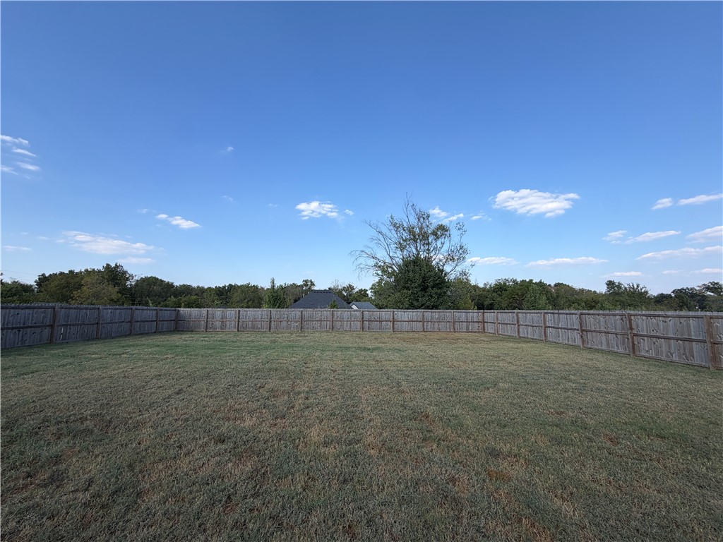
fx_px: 292
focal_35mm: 14
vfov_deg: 85.7
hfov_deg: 102.1
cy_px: 271
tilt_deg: +7.4
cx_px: 362
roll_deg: -0.2
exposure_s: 1/770
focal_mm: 2.22
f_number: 2.2
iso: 25
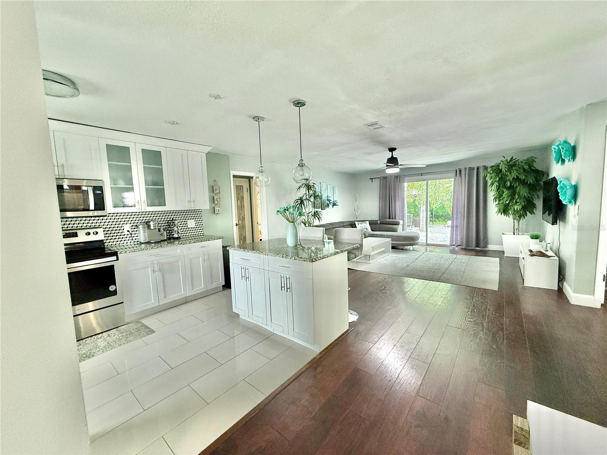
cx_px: 304
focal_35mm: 14
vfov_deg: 85.7
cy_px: 228
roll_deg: +1.8
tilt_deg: -4.4
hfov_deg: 102.1
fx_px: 245
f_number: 2.2
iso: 400
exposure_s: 1/120
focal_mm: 2.22
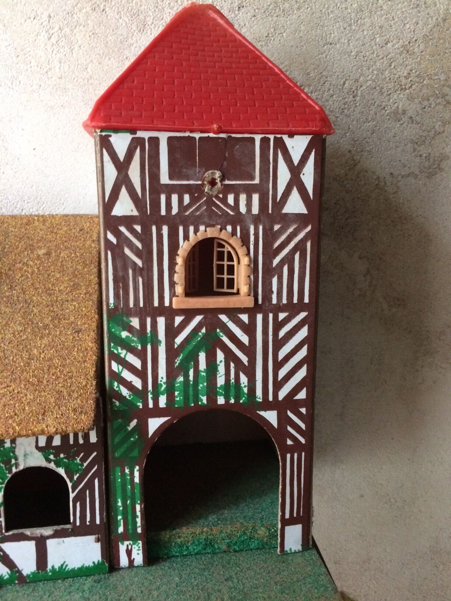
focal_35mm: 29
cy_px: 300
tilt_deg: -10.9
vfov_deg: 61.7
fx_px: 504
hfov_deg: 48.2
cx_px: 226
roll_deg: +1.1
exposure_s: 1/20
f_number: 2.2
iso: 320
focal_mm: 4.15
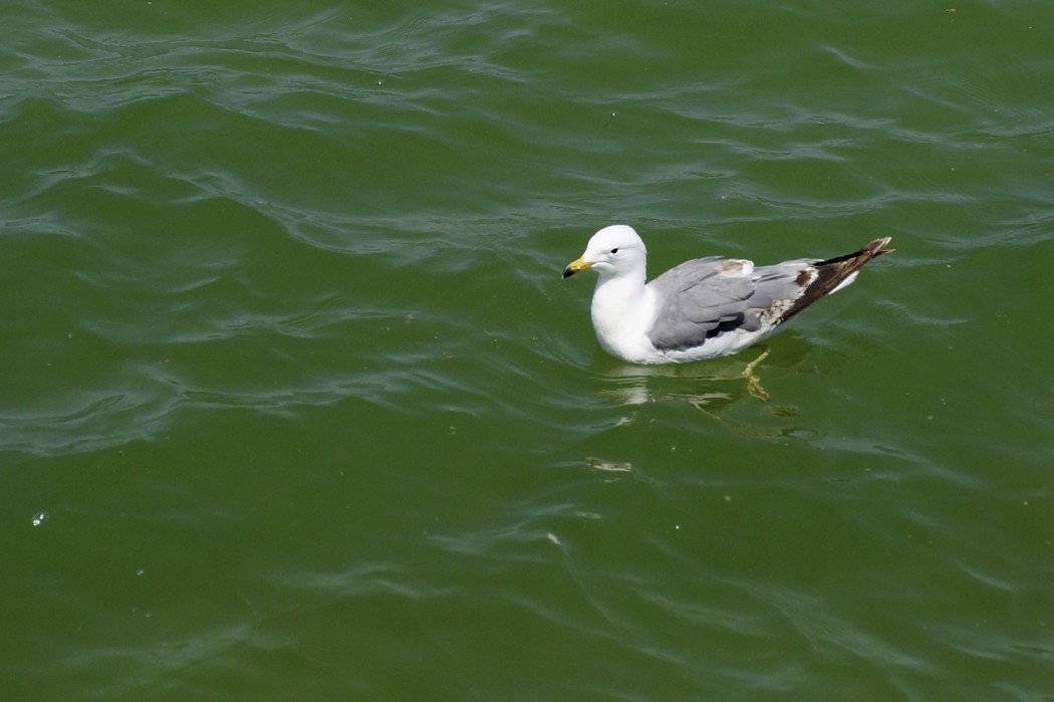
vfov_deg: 7.6
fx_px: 5267
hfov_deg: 11.4
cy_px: 351
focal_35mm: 180
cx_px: 527
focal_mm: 180
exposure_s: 1/1250
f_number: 7.1
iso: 250
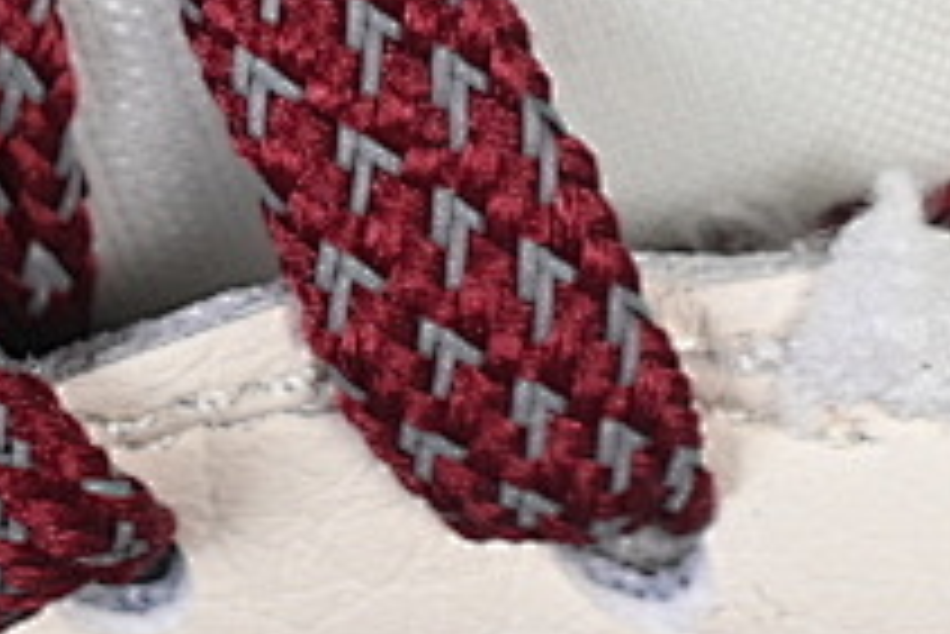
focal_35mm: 383
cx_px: 572
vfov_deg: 3.6
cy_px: -823
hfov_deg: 5.4
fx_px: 10114
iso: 160
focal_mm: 50
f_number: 7.1
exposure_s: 1/80
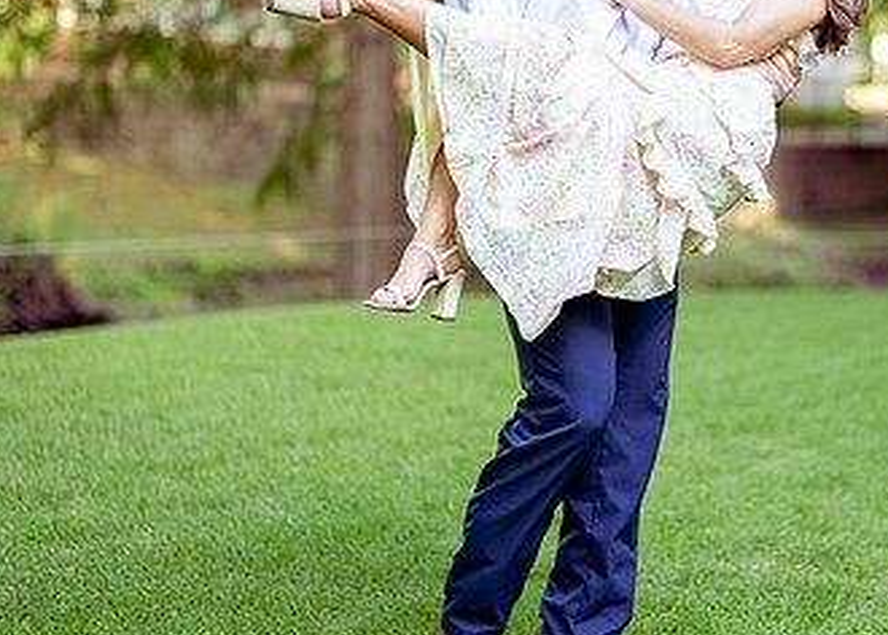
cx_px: 645
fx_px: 2775
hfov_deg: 18.1
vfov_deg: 13.0
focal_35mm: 110
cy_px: 154
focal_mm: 50
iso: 320
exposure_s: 1/800
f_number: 1.2
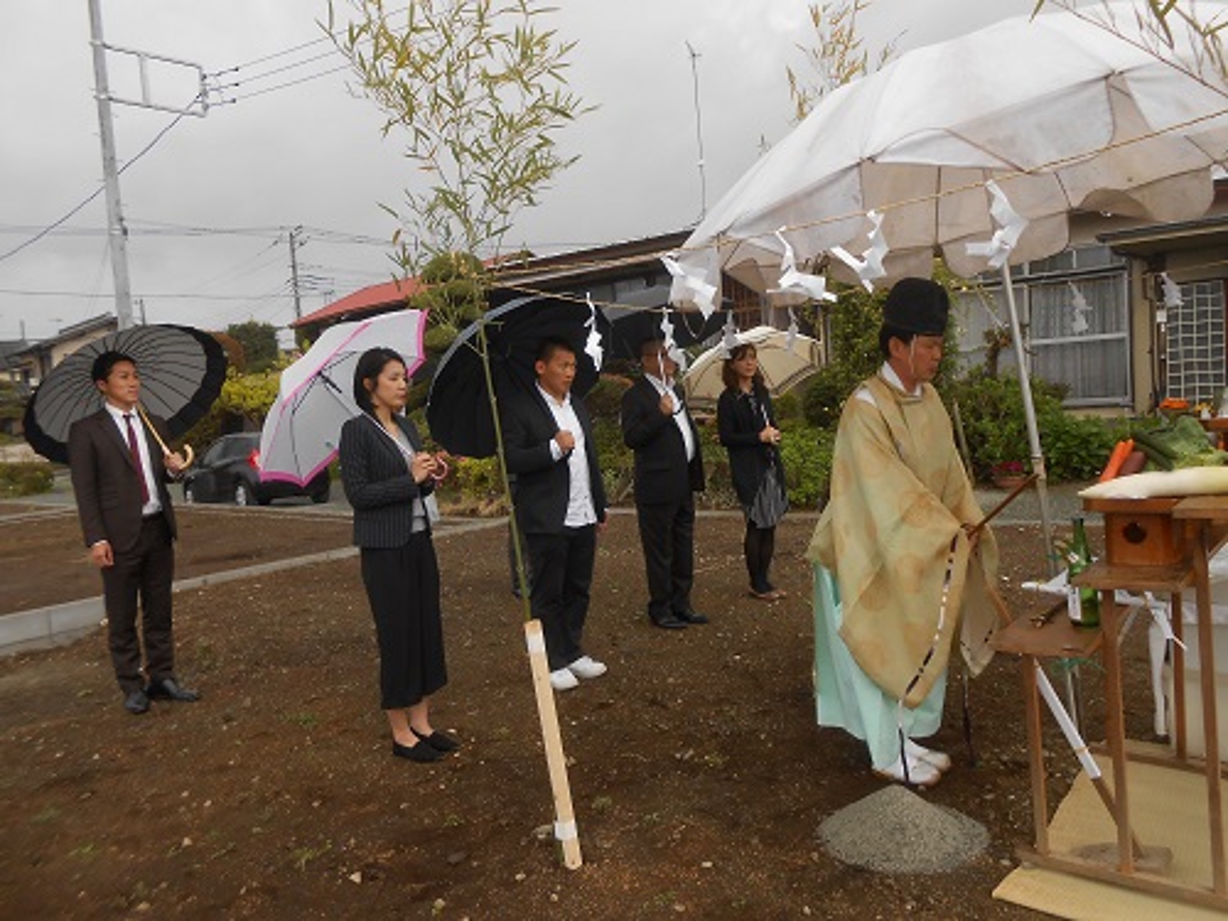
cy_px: 460
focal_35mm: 26
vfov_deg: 53.1
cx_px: 614
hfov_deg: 67.3
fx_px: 922
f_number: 3.5
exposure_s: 1/250
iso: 80
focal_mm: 4.6
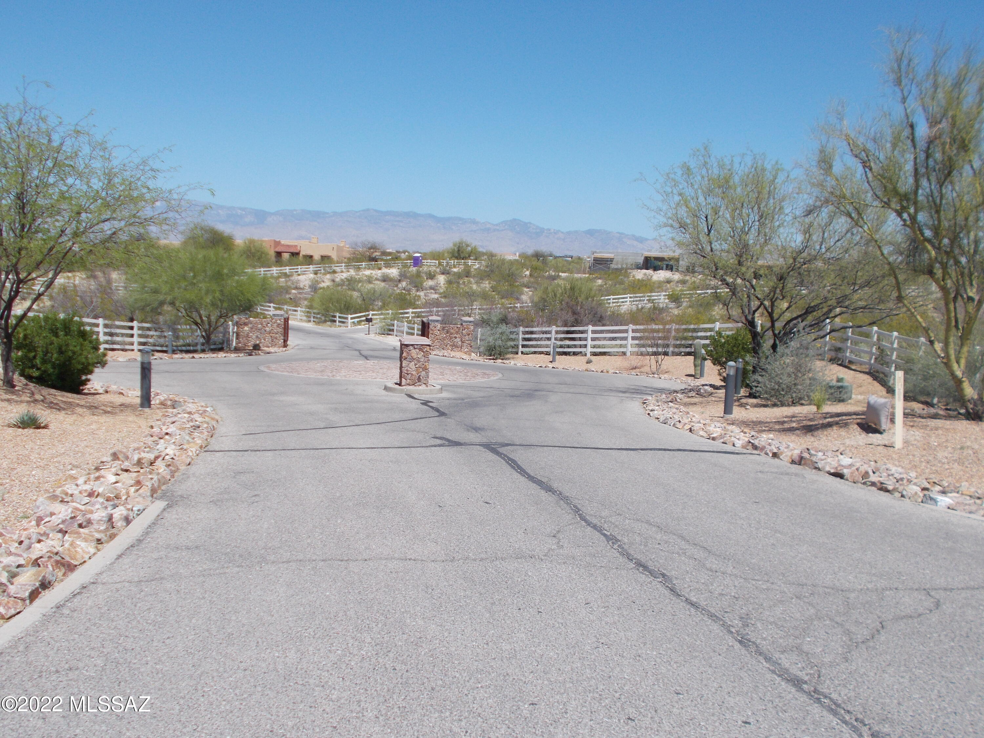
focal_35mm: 34
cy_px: 369
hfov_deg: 54.0
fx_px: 966
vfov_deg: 41.8
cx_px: 492
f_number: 9.2
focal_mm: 6
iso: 80
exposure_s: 1/160
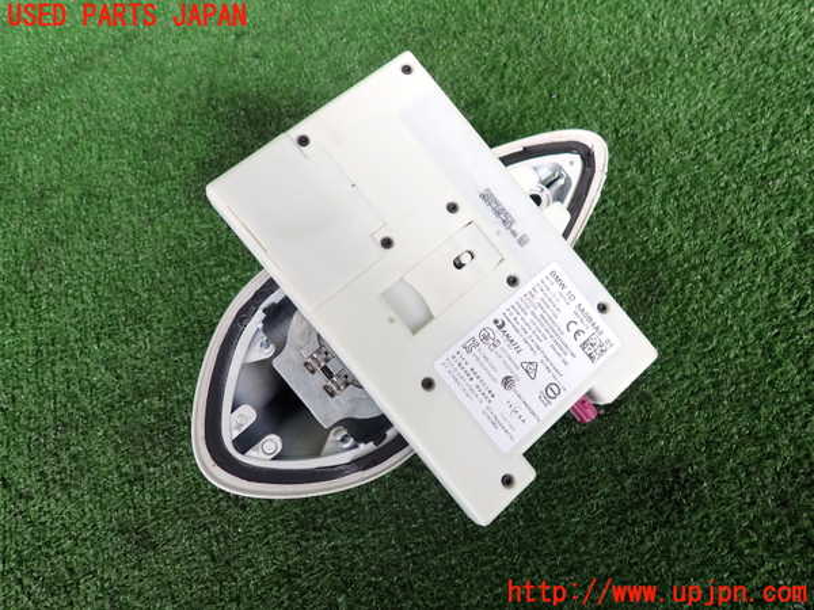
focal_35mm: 25
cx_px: 407
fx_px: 588
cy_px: 305
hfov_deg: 69.4
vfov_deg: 54.9
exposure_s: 1/80
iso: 100
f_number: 2
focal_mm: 4.5
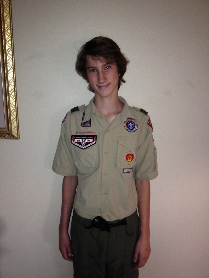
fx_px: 282
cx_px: 104
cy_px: 139
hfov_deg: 40.7
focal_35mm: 35
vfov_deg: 52.6
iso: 160
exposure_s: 1/16
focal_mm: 4.28
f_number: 2.4
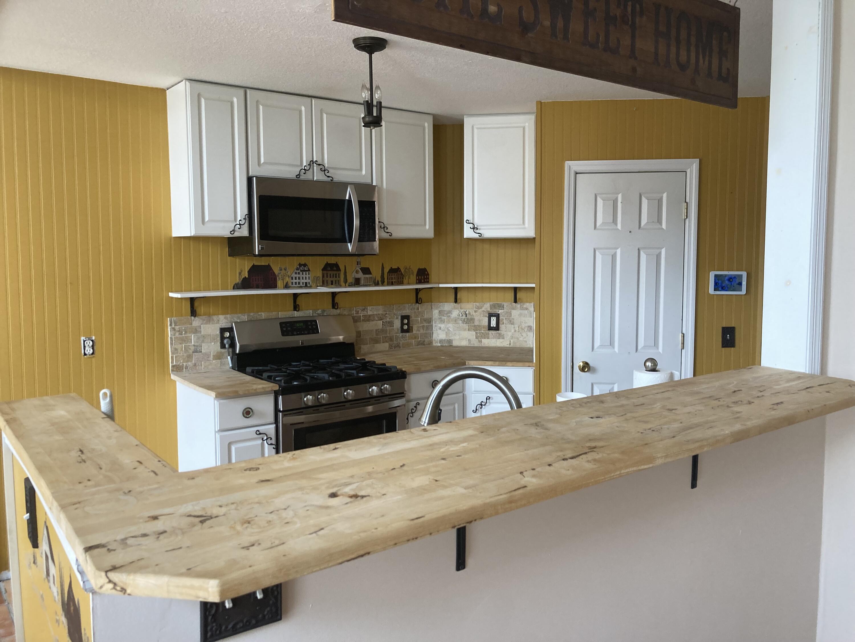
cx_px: 428
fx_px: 692
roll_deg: +1.0
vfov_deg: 49.7
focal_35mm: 28
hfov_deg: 63.4
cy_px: 321
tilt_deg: -3.6
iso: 80
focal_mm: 3.99
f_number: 1.8
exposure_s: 1/101
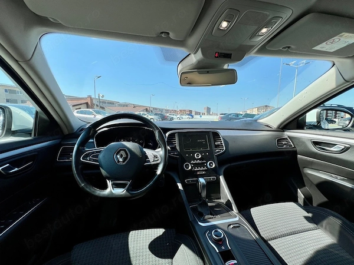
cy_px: 132
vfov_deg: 89.9
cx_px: 177
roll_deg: -0.3
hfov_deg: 106.2
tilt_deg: -6.8
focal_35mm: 13
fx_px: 133
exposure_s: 1/717
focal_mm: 1.57
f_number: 1.8
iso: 32
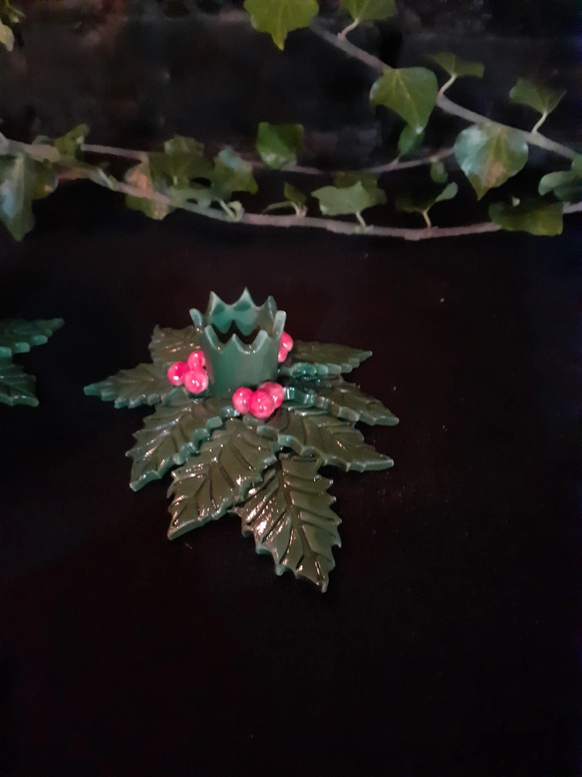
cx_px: 291
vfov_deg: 65.3
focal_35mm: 27
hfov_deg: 51.4
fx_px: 605
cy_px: 388
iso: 1250
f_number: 1.9
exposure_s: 1/10
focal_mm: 3.6
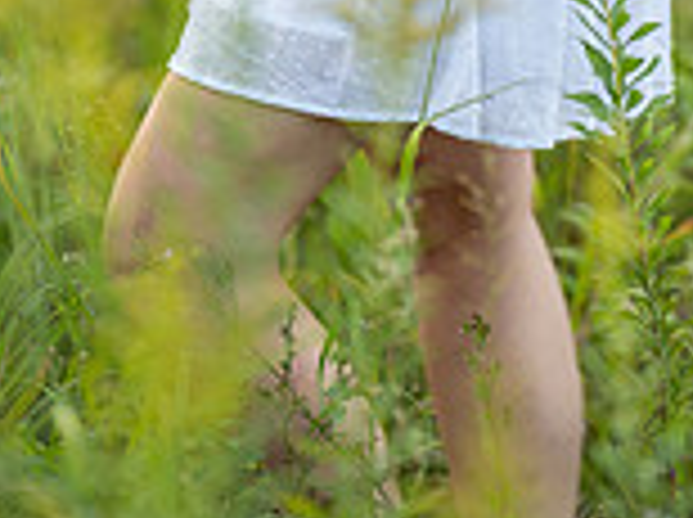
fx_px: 4777
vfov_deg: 6.1
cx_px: 590
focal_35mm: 239
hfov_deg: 8.3
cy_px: -441
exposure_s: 1/800
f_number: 1.2
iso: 160
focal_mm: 85
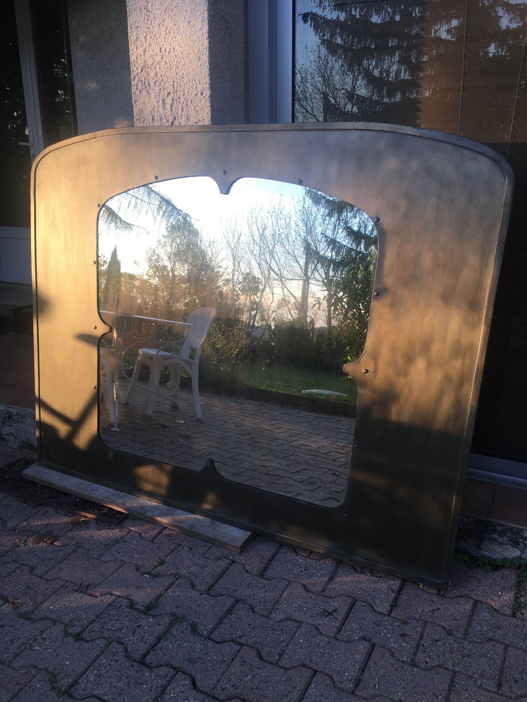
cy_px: 351
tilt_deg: -16.3
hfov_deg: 48.2
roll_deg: +1.2
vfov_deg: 61.7
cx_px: 264
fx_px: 589
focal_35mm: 29
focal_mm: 4.15
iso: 25
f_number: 2.2
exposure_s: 1/223
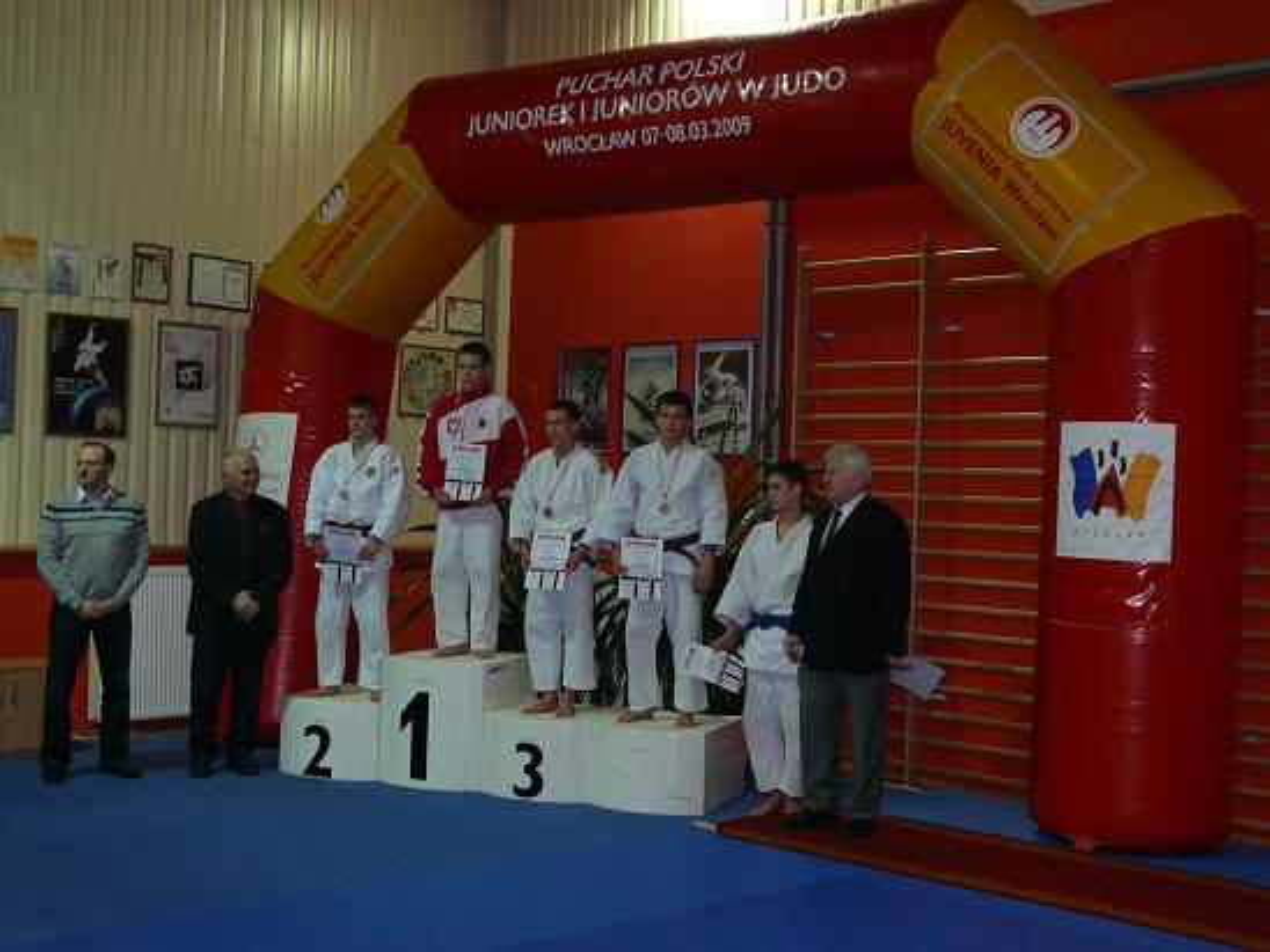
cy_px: 476
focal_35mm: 46
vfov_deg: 31.5
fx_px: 1688
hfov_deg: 41.2
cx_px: 635
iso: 100
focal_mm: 9.7
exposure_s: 1/30
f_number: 3.2
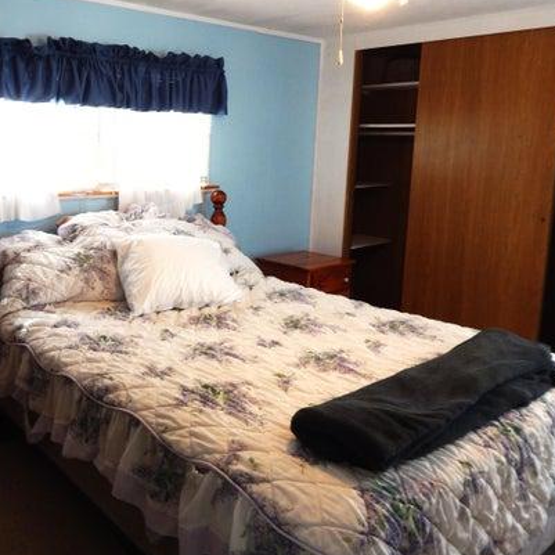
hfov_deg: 51.1
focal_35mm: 31
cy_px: 235
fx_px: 562
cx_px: 166
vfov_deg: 52.3
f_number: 3
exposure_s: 1/30
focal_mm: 4
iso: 125
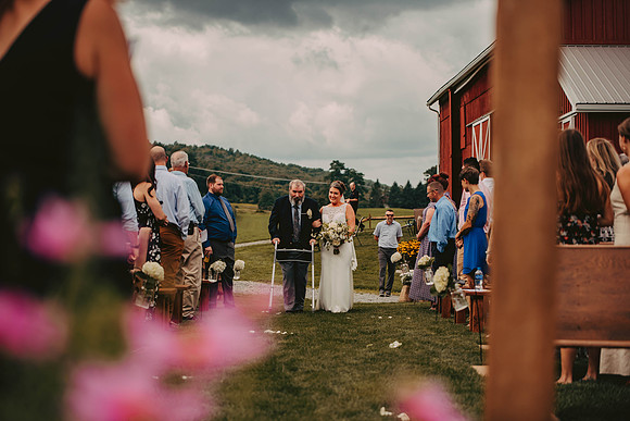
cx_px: 315
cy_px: 210
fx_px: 1225
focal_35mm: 70
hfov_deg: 28.8
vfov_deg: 19.5
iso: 200
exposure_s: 1/2500
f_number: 2.8
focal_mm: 70
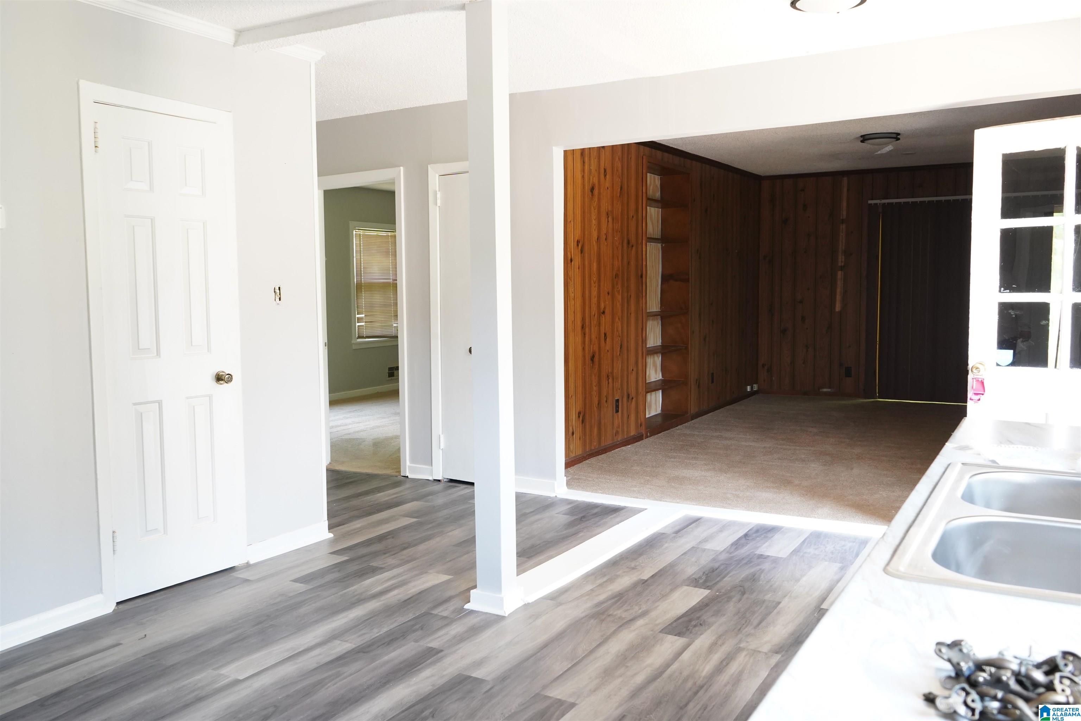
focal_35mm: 29
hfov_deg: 63.7
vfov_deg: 45.0
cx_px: 540
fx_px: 871
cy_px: 360
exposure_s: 1/30
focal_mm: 29
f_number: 9
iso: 2500
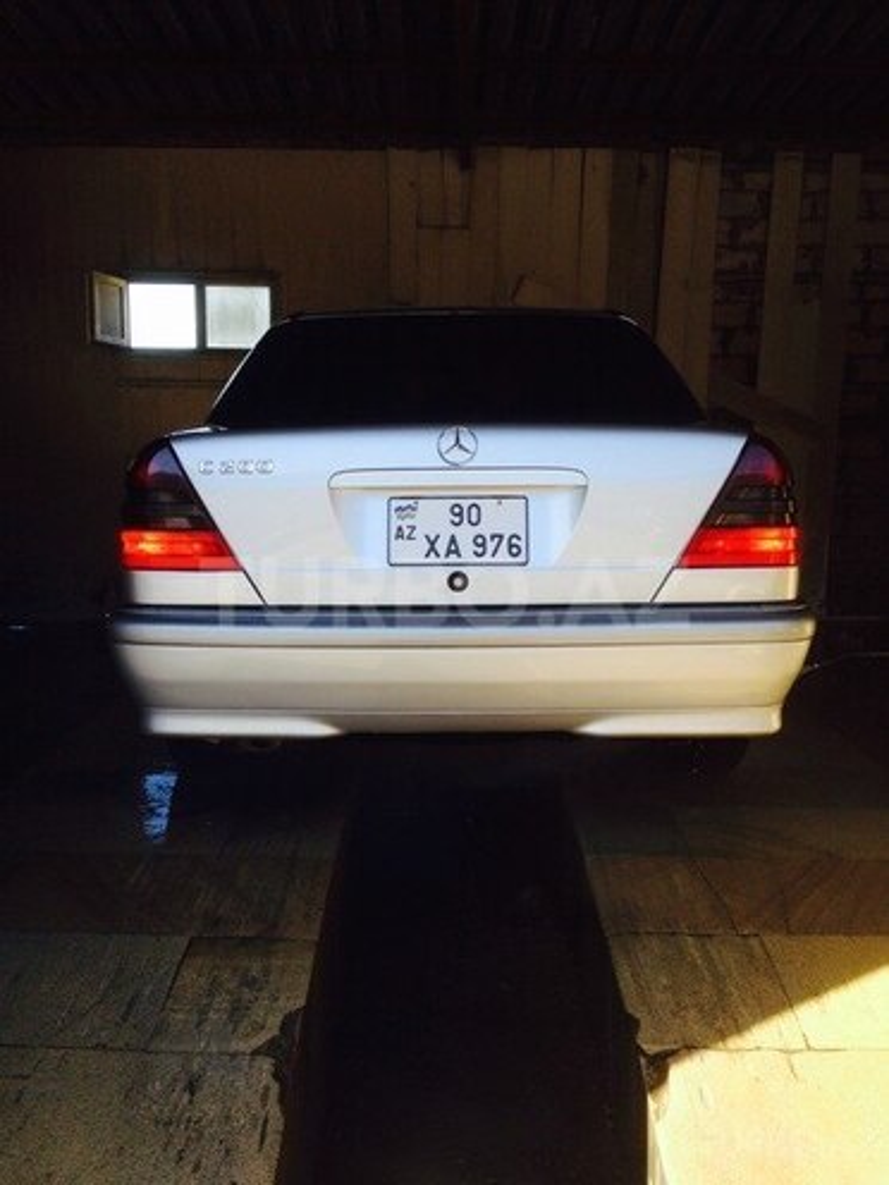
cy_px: 592
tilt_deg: -7.0
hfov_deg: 42.9
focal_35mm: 33
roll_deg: +0.1
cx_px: 444
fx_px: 1130
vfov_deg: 55.4
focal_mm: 4.12
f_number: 2.4
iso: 50
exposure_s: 1/271
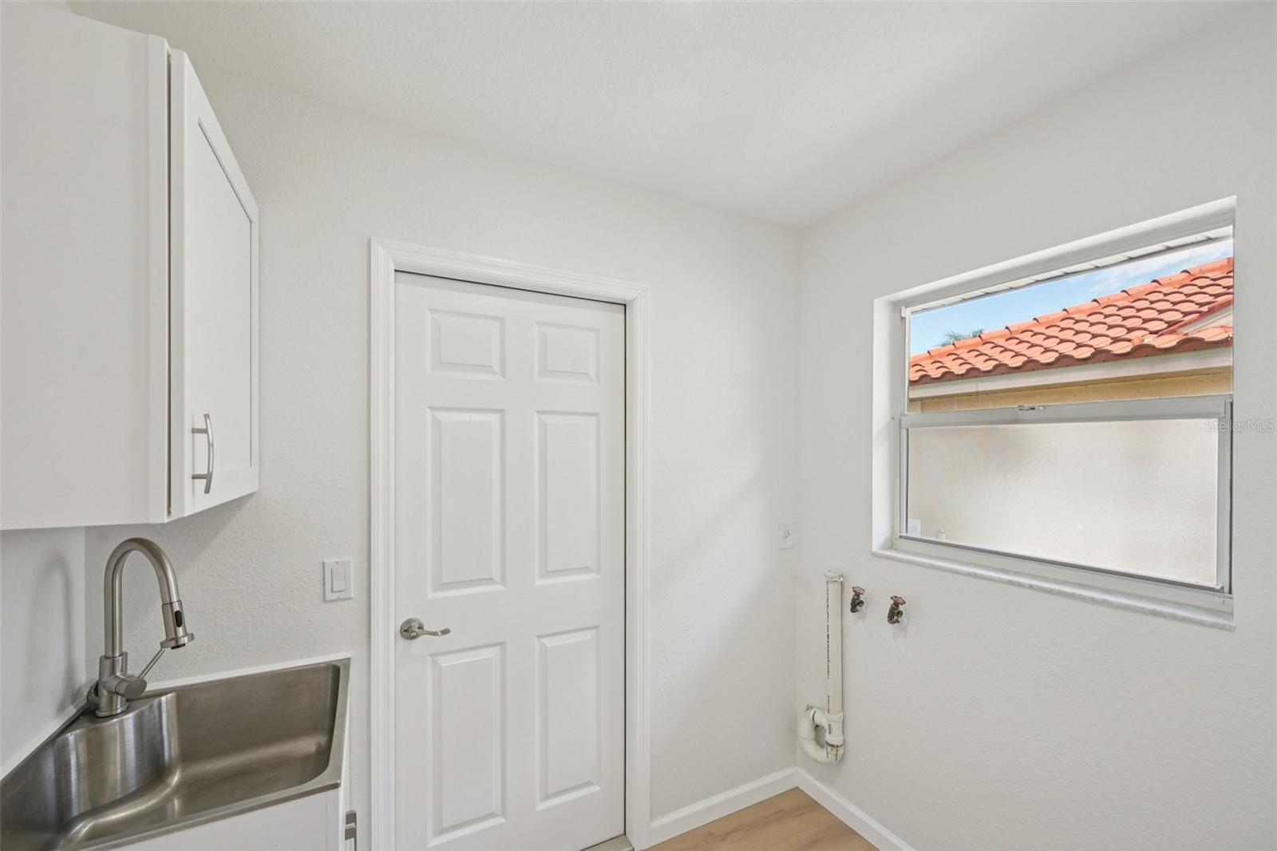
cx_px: 638
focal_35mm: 14
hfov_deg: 104.3
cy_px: 426
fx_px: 496
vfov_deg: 81.2
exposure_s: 1/160
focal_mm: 14
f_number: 8
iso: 400
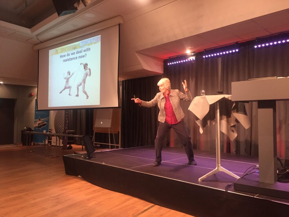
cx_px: 144
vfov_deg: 48.2
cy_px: 108
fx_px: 242
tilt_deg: +2.6
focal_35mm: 29
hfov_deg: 61.7
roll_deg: -1.3
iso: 200
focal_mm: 4.15
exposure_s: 1/33
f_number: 2.2
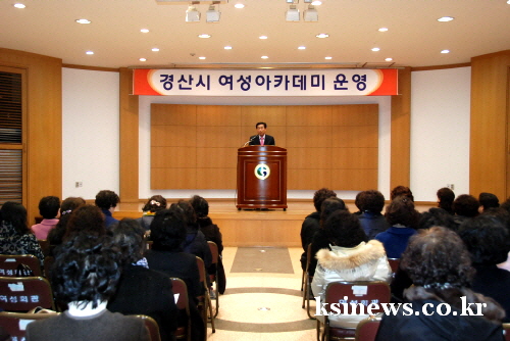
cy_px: 170
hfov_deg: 49.5
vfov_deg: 34.3
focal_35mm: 39
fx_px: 553
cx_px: 255
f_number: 5
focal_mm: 26
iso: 1000
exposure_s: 1/60
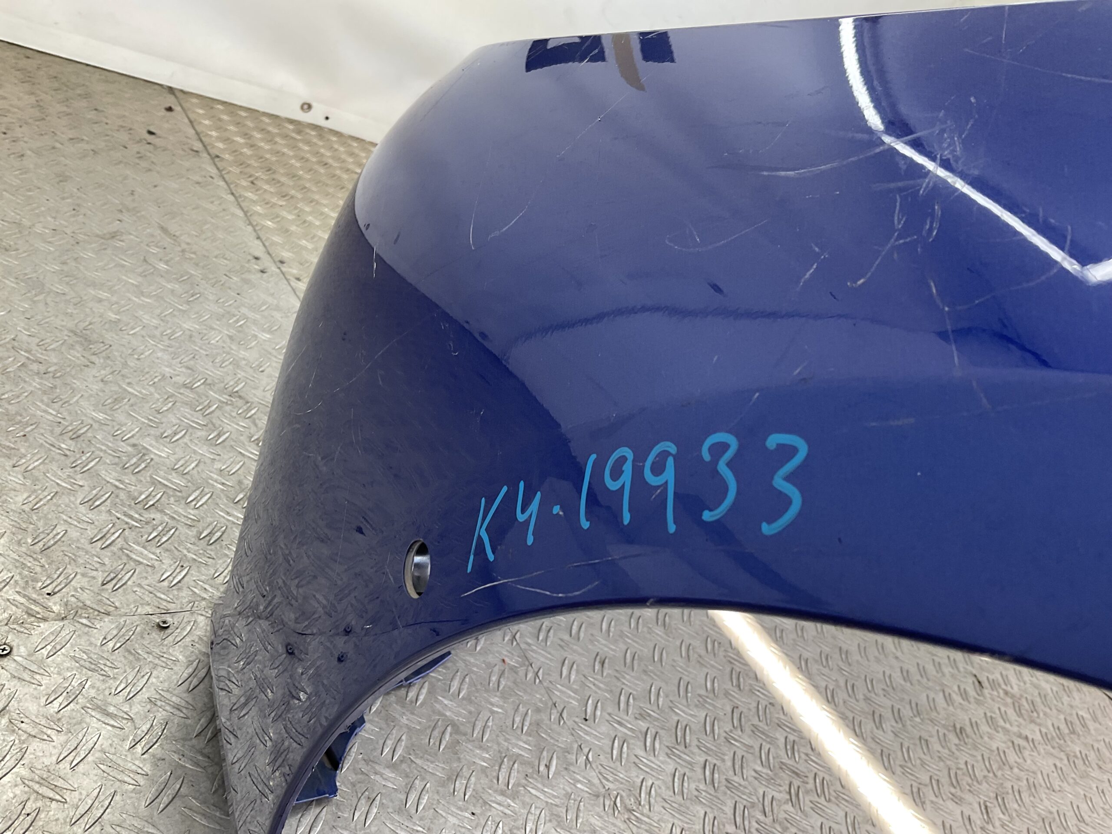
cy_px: 417
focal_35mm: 29
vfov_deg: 48.2
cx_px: 556
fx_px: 932
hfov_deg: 61.7
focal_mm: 3
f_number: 1.8
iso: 32
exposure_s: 1/100
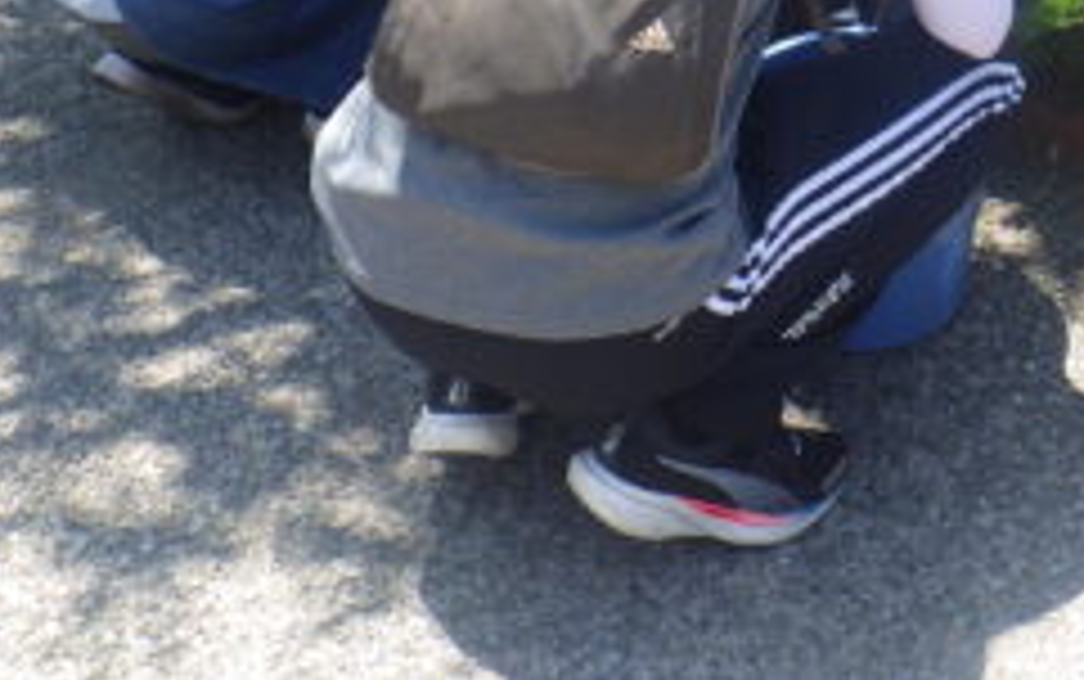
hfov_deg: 27.2
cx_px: 1149
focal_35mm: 70
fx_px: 2069
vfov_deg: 17.2
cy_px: -277
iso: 125
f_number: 4.2
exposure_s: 1/200
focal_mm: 5
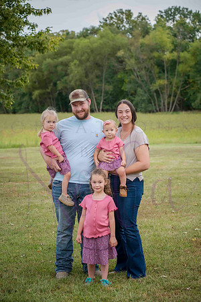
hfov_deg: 17.1
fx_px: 670
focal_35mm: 80
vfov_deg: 25.4
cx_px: 100
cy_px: 151
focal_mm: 80
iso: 400
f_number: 5.6
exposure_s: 1/400
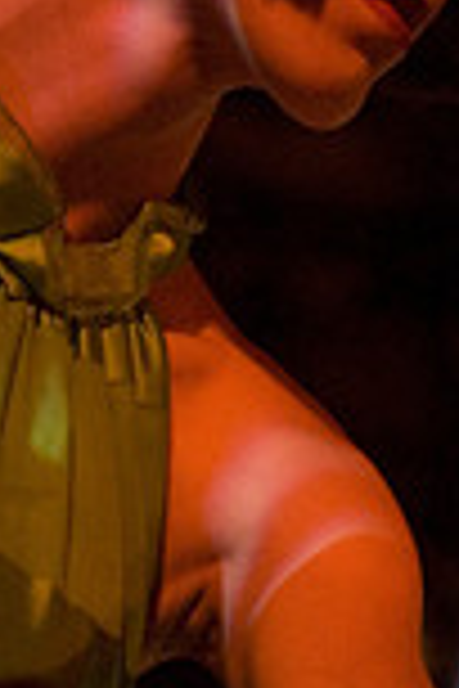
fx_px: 5890
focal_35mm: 308
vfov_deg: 6.7
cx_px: 380
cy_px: 486
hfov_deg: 4.5
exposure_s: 1/50
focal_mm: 70
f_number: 2.8
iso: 1600
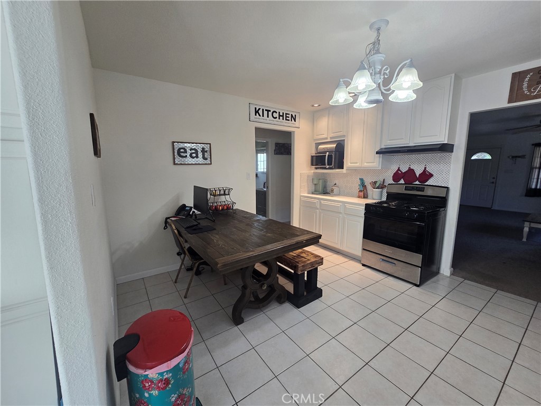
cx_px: 270
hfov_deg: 106.2
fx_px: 203
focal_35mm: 13
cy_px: 203
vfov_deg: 89.9
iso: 100
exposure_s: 1/60
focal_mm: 2.2
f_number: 2.2
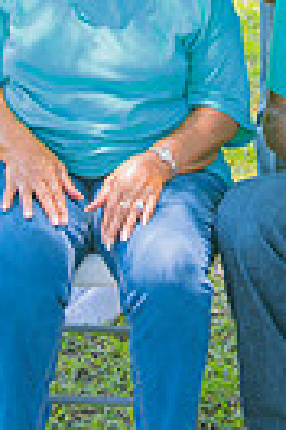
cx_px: 200
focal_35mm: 136
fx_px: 1621
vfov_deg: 14.8
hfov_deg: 10.1
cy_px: -23
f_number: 4
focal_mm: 40
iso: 250
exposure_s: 1/125
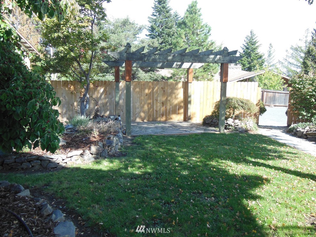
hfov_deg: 60.0
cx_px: 154
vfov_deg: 46.8
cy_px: 118
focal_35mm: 30
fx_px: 274
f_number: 3.7
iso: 125
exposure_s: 1/250
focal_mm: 5.2
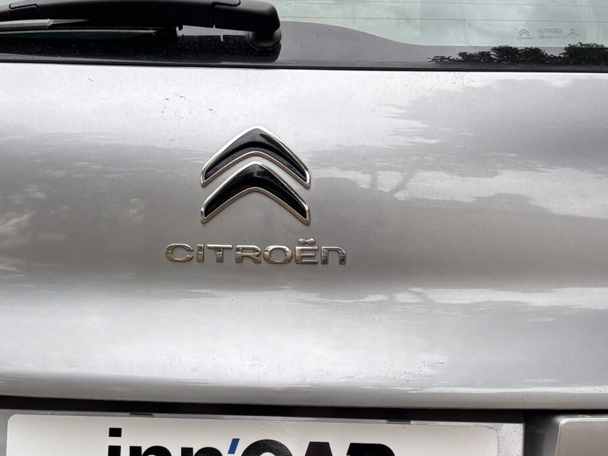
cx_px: 300
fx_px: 1265
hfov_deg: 27.0
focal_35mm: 72
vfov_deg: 20.2
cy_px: 360
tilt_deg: -13.2
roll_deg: -0.7
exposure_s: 1/452
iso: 50
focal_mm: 5.96
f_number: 1.6
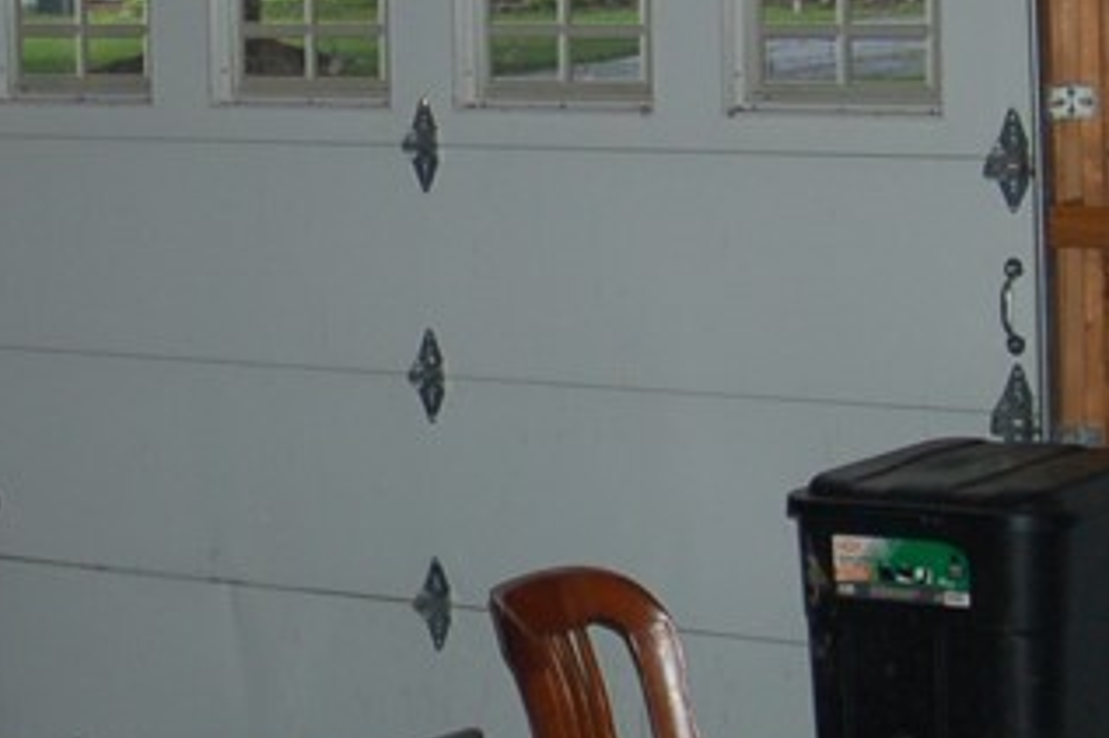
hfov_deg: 14.0
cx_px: -89
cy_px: 140
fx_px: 4434
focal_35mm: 144
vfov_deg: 9.5
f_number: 3.3
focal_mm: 28
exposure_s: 1/60
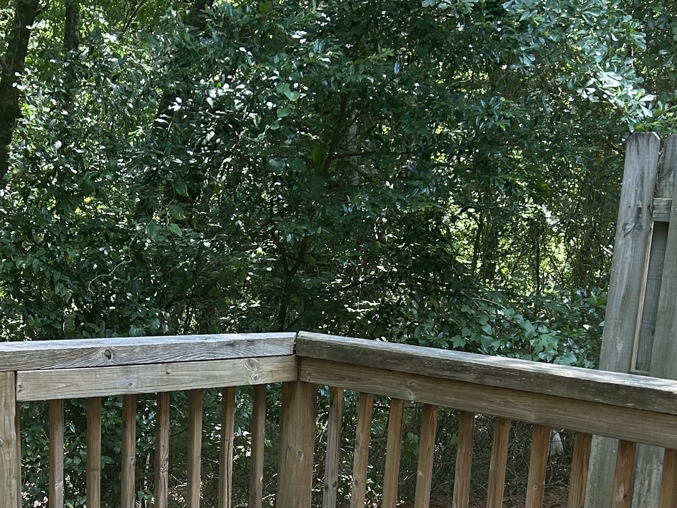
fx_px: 1310
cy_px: 523
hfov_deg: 28.4
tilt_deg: -13.9
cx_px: 149
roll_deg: -1.4
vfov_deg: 21.1
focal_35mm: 67
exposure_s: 1/196
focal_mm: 5.7
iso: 40
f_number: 1.5
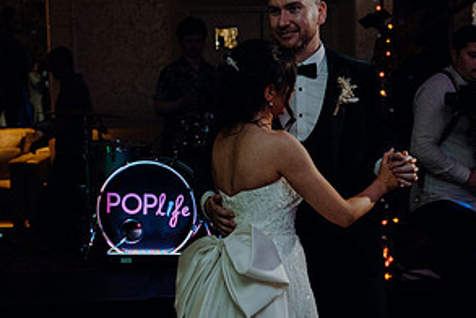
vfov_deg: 16.5
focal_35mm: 83
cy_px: 174
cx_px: 305
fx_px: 1099
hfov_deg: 24.4
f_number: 3.5
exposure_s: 1/160
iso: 2500
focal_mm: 42
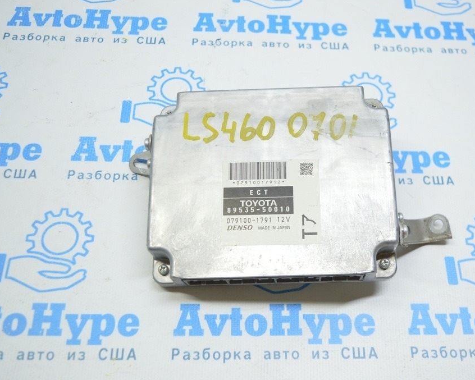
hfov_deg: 43.2
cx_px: 271
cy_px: 189
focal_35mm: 43
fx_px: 598
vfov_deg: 35.2
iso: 400
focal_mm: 25
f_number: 4
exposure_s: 1/50
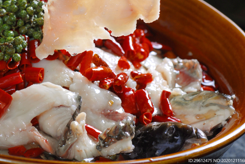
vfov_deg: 9.5
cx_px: 79
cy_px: 37
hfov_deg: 14.2
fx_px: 981
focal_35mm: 144
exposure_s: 1/160
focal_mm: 60
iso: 160
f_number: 6.3
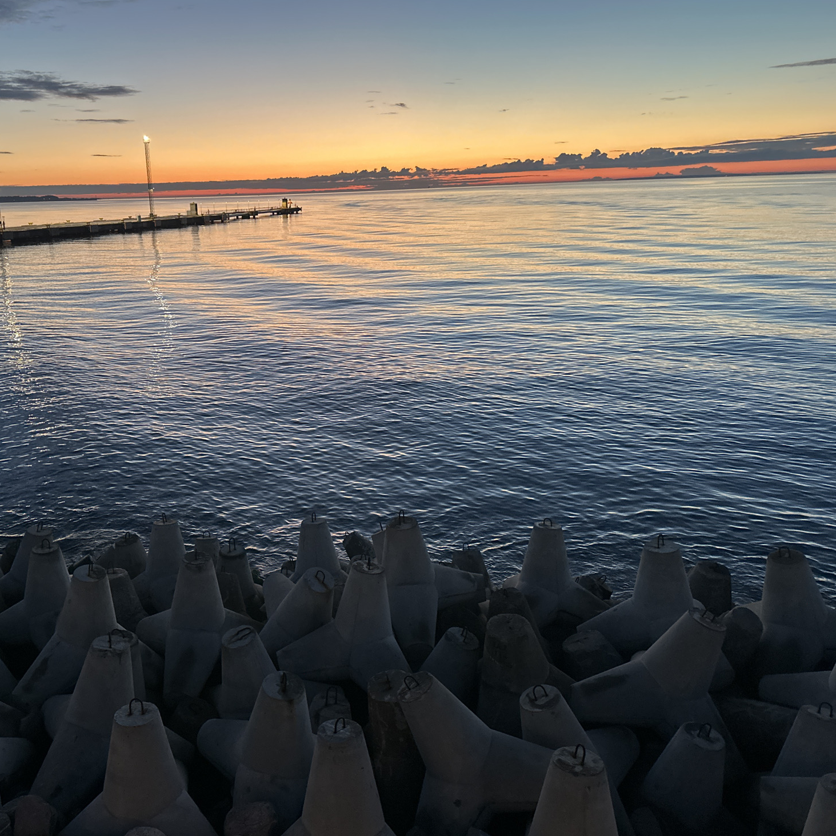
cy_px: 414
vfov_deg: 55.6
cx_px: 285
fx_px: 792
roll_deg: +1.7
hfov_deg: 54.6
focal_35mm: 29
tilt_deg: -15.7
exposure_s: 1/60
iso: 500
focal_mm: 6.86
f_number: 1.78
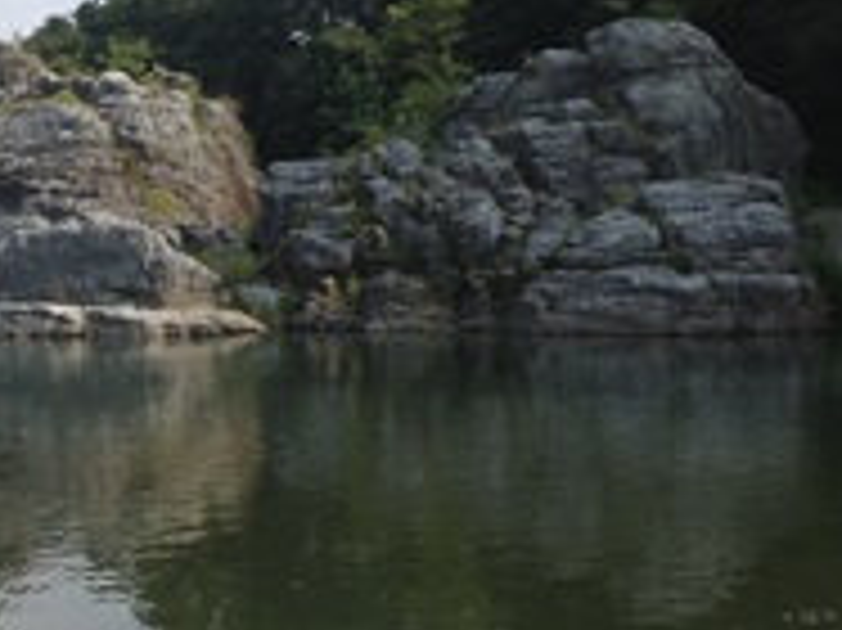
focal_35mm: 84
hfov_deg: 23.1
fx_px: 2042
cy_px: 166
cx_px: 207
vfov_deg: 17.5
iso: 50
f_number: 2.4
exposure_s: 1/1255
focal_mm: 4.28
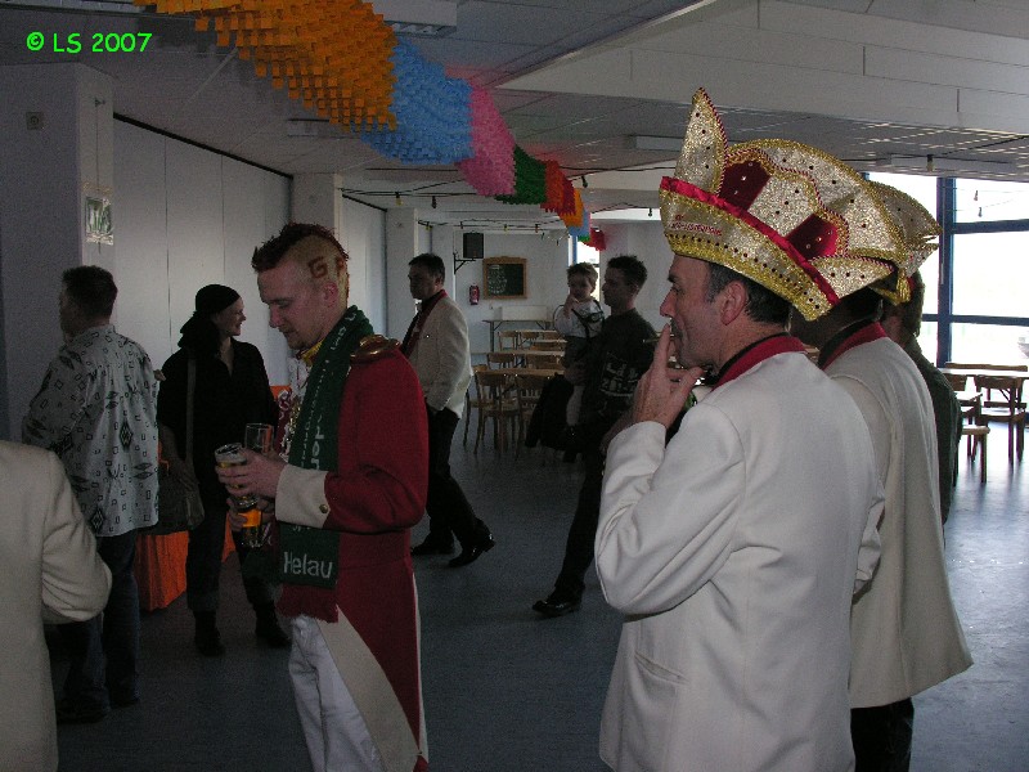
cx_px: 514
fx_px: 1040
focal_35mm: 35
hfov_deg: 52.6
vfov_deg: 40.7
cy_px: 386
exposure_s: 1/86
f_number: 4
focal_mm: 8.9
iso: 200
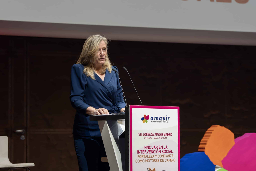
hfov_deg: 19.5
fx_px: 747
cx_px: 128
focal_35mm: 105
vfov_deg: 13.0
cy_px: 86
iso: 160
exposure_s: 1/100
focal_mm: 105
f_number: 3.5
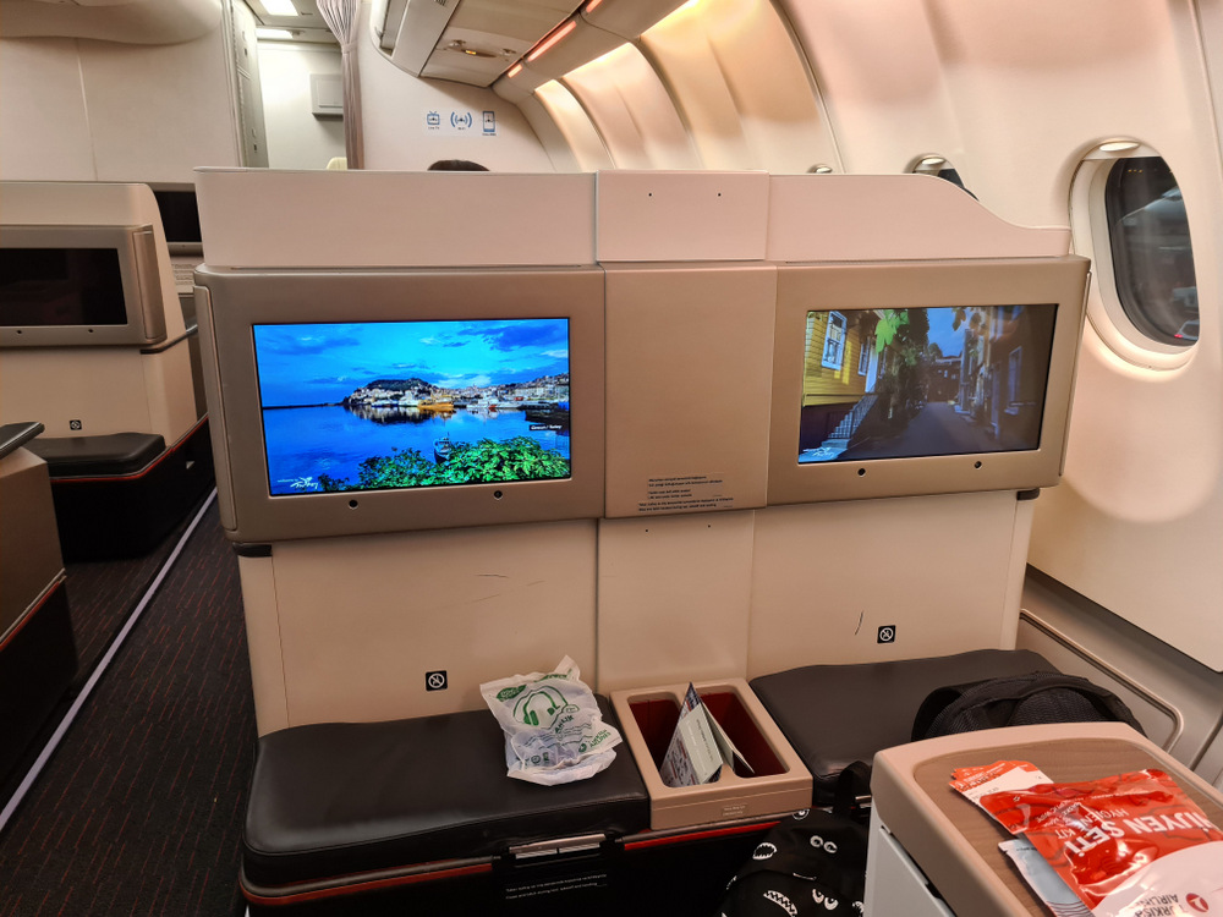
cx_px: 612
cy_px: 458
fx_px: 919
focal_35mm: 26
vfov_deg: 53.1
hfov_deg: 67.3
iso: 400
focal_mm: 5.4
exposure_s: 1/50
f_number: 1.8
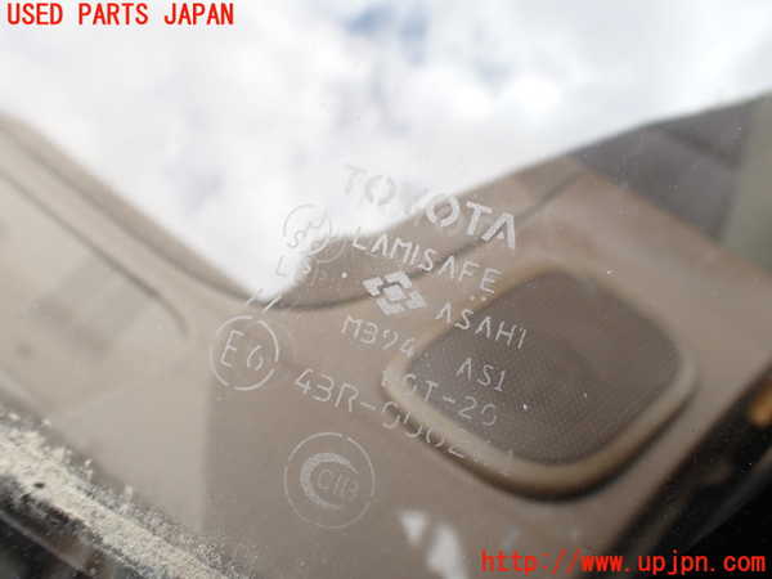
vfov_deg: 46.8
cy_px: 290
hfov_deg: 60.0
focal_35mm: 30
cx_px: 386
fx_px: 669
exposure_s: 1/200
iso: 100
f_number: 3.2
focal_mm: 5.4
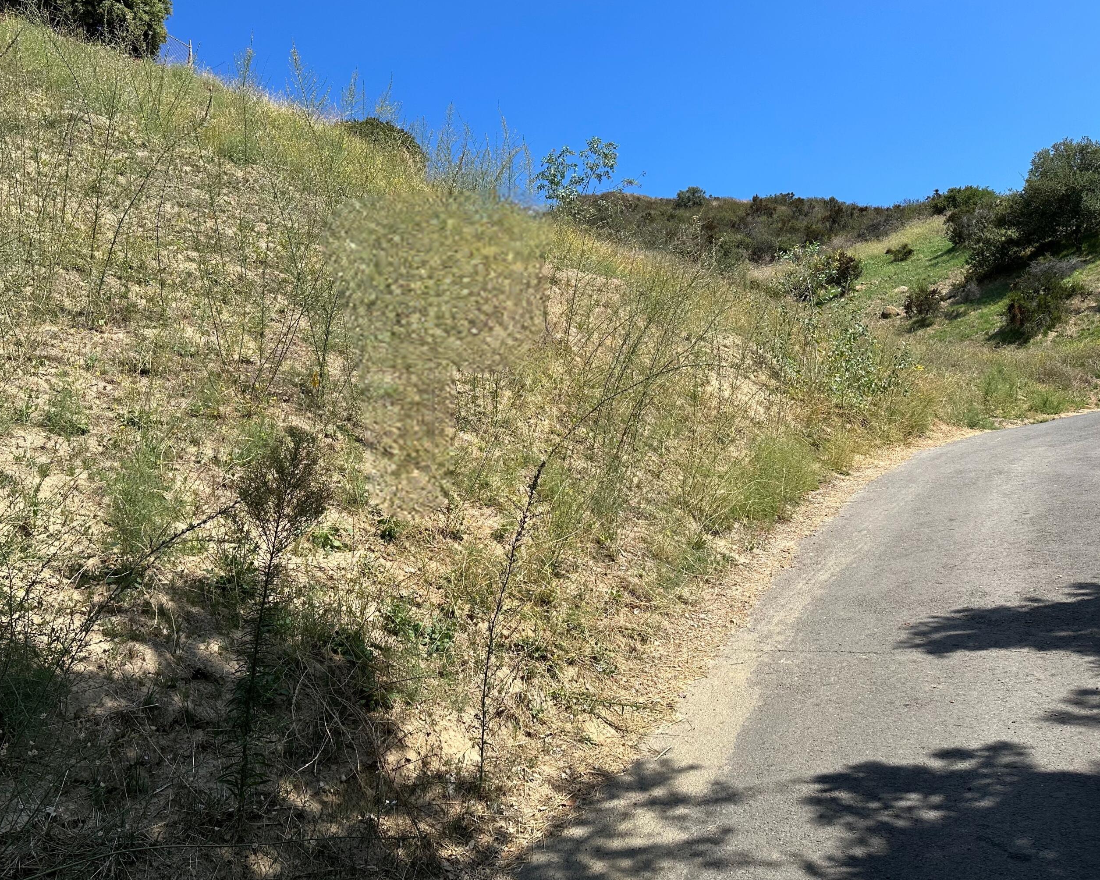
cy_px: 436
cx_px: 458
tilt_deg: +8.3
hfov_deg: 61.8
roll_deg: +2.7
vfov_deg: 51.5
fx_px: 912
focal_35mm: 28
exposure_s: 1/3861
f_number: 1.78
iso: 80
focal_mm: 6.86
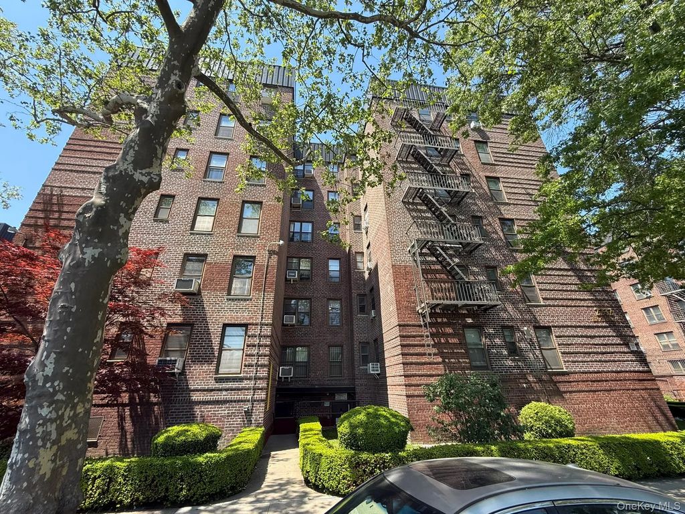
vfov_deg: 85.7
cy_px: 257
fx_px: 277
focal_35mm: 14
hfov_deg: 102.1
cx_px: 342
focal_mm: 2.22
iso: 50
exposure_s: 1/482
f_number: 2.2
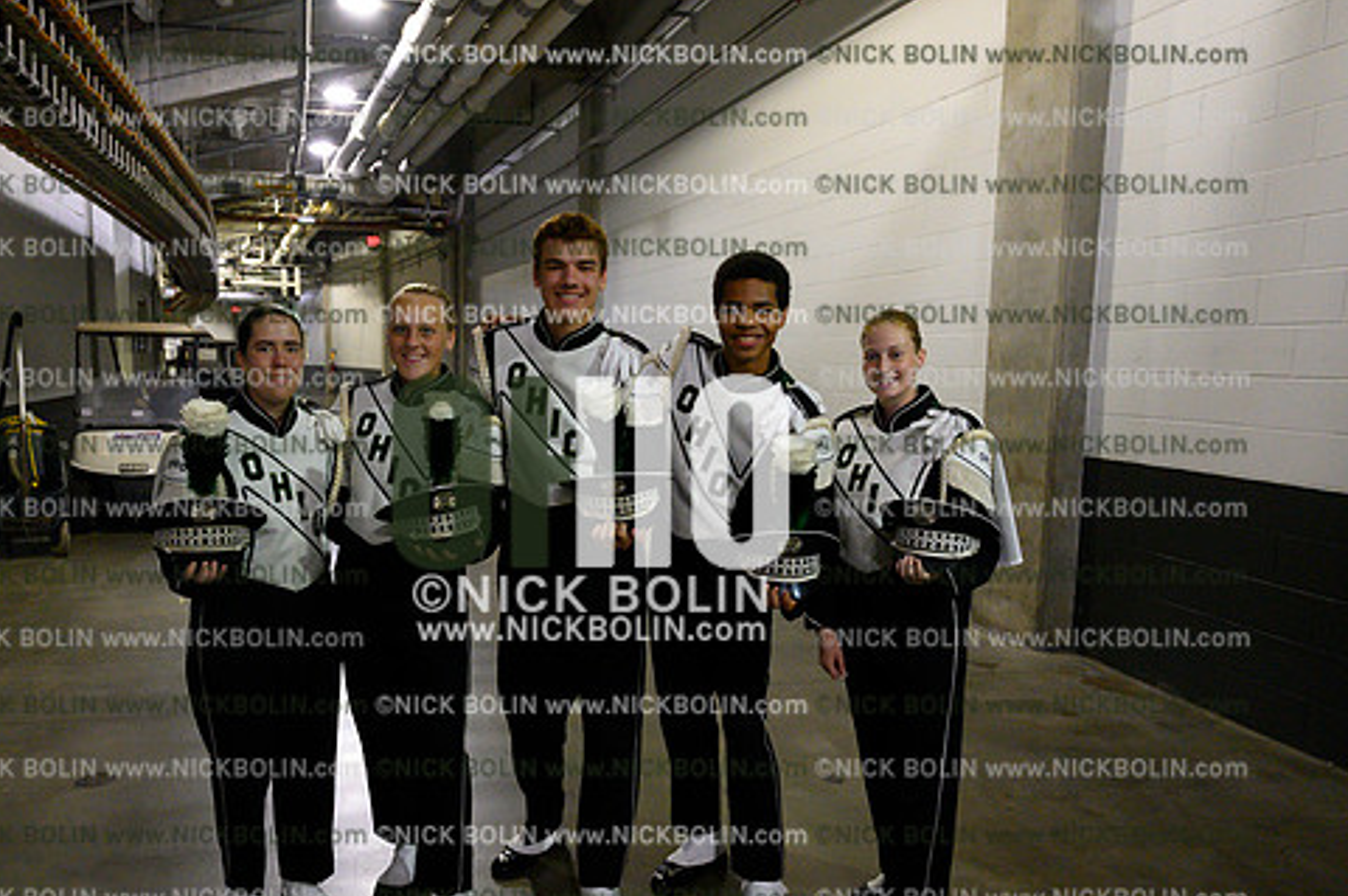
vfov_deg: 44.8
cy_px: 508
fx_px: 1085
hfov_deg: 63.5
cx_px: 590
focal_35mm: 29
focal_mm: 24
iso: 10000
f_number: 5.6
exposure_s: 1/160
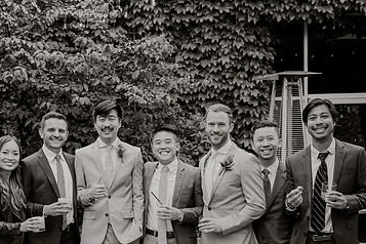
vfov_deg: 21.0
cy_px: 194
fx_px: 651
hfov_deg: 31.2
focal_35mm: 64
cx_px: 119
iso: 200
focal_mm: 39
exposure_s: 1/400
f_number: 3.5
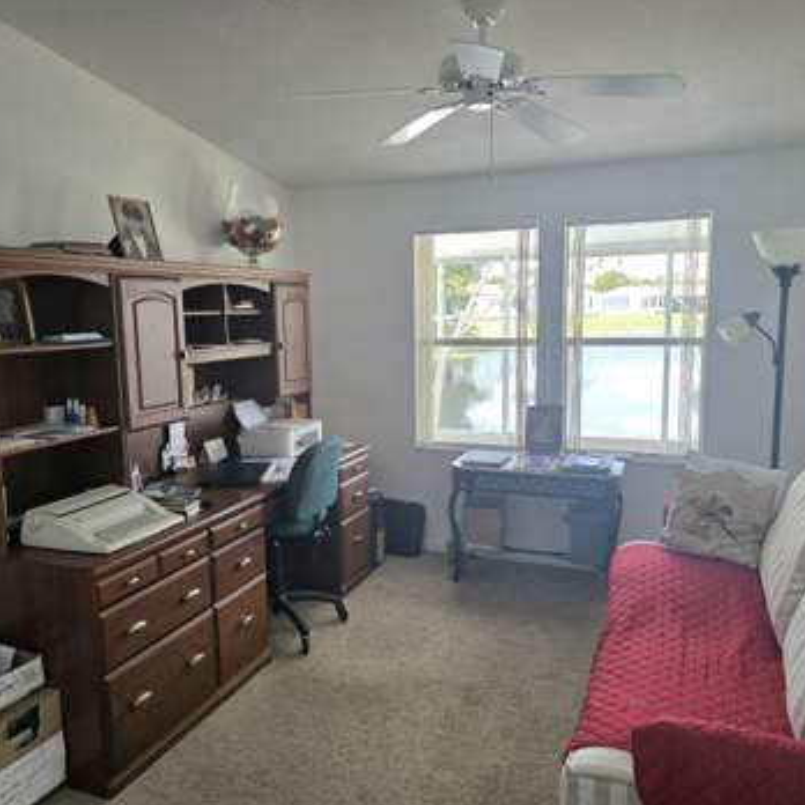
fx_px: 737
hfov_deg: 57.2
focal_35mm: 28
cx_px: 368
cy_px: 406
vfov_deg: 57.3
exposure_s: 1/182
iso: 160
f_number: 1.7
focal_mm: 6.3
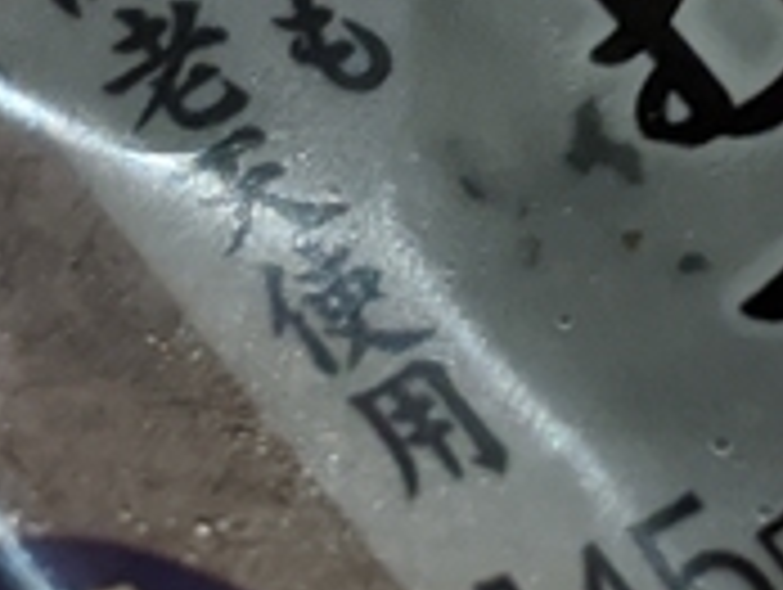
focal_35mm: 186
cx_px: 549
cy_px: 149
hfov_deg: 10.6
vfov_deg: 8.0
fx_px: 4213
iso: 431
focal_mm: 4.44
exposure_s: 1/40
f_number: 1.8
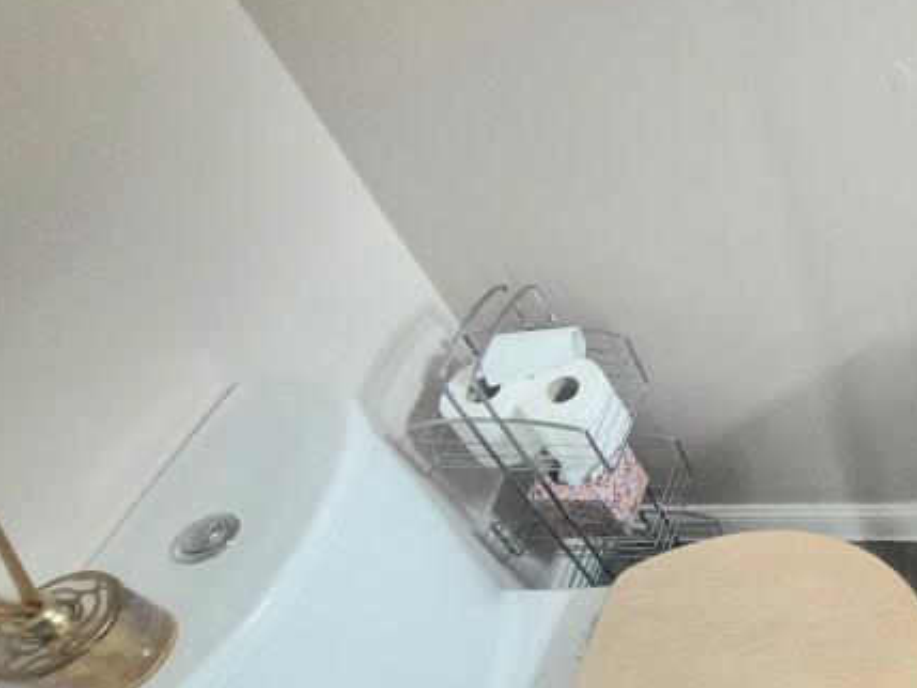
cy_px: 246
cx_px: 1047
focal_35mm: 31
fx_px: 821
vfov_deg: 45.0
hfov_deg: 42.9
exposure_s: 1/50
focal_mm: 2.2
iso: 1000
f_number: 2.2
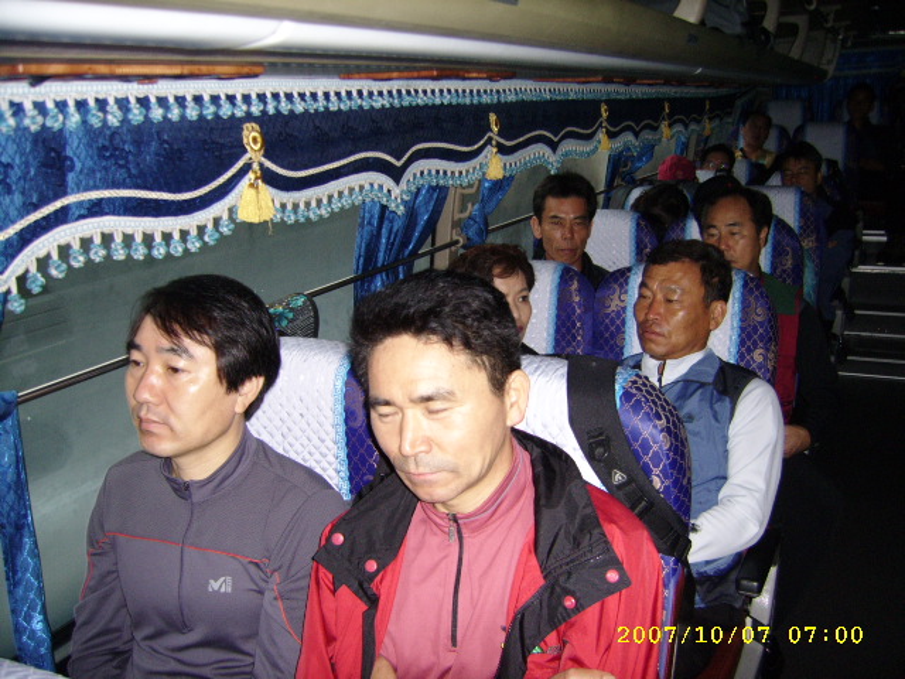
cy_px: 340
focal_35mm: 35
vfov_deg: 40.7
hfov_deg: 52.6
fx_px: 915
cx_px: 452
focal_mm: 5.95
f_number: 2.8
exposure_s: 1/30
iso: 218
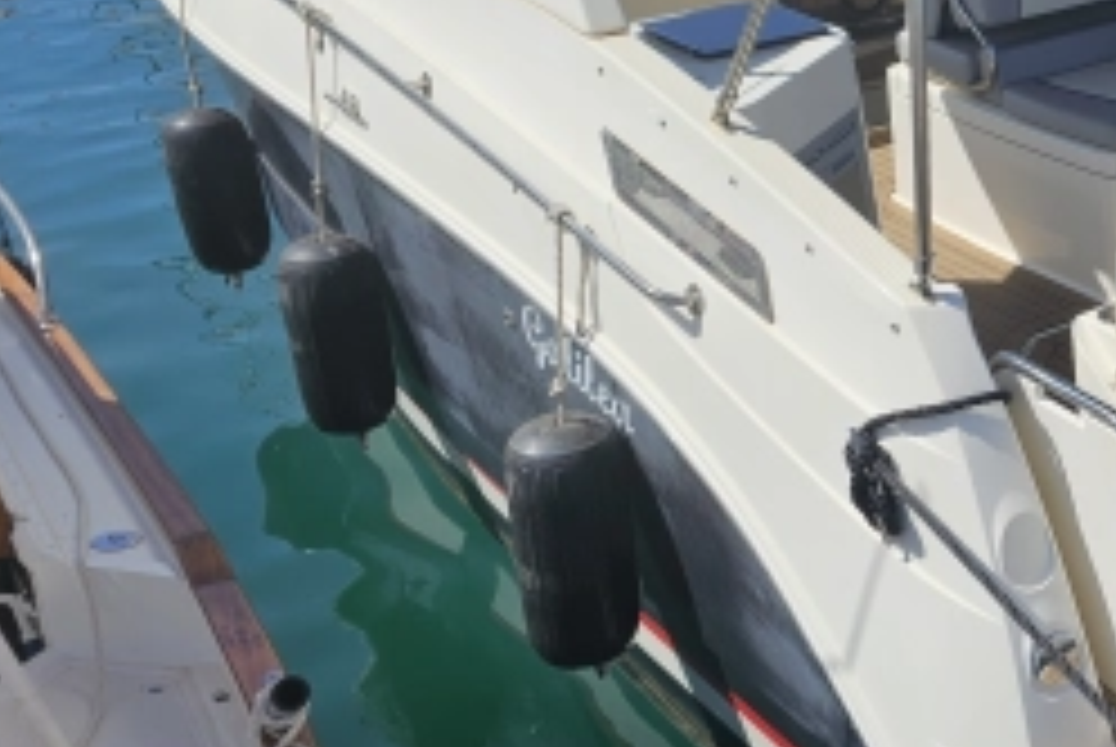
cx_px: 1202
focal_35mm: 53
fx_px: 1645
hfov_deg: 33.2
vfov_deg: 25.5
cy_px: 299
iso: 10
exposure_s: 1/1142
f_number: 1.7
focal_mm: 6.3
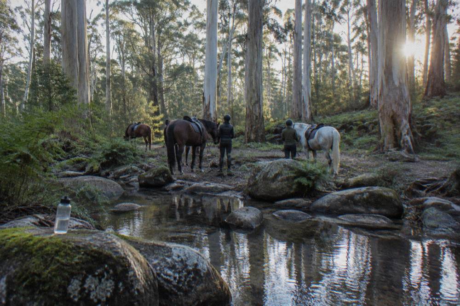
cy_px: 153
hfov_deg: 54.5
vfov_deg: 37.8
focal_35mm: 35
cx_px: 230
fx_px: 447
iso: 400
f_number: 7.1
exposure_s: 1/500
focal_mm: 35
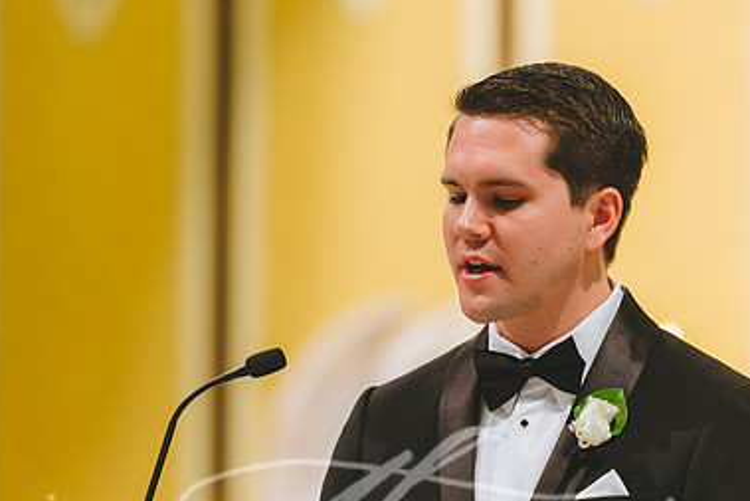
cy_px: 284
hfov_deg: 6.2
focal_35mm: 330
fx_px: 6877
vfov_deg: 4.2
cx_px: 374
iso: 1600
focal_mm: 200
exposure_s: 1/160
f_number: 2.8
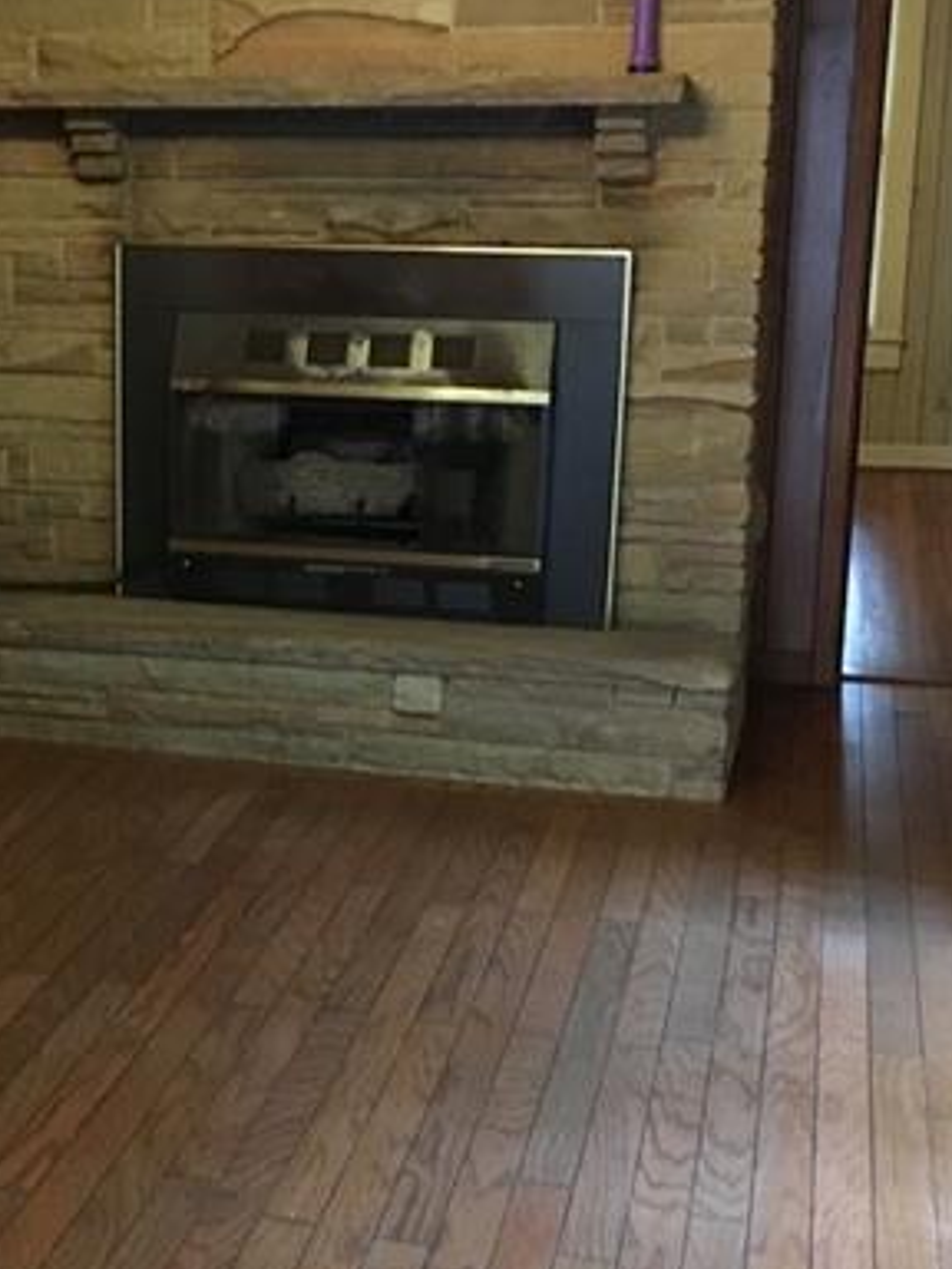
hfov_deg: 24.8
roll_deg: +0.3
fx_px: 2127
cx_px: 185
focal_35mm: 58
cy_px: 658
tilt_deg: -13.4
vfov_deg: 33.2
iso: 320
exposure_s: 1/15
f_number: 2.2
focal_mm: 4.15
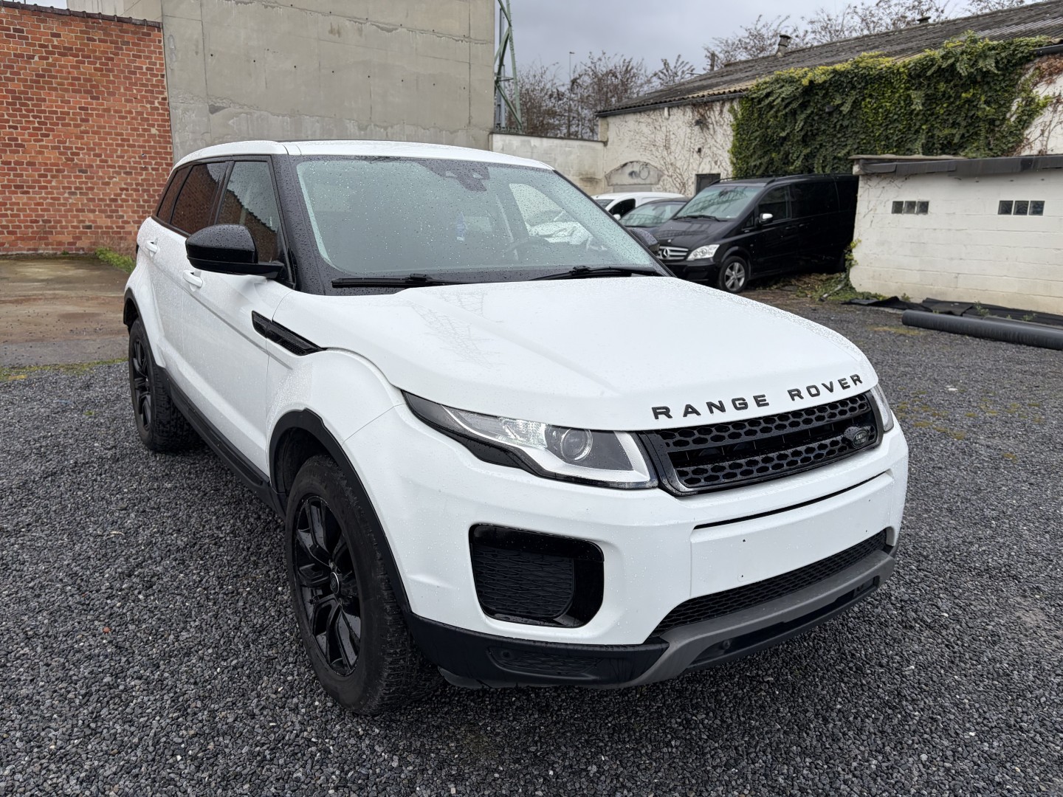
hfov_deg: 67.3
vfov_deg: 53.1
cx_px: 532
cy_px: 398
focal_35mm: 26
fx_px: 798
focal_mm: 5.96
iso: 50
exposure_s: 1/1751
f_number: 1.6
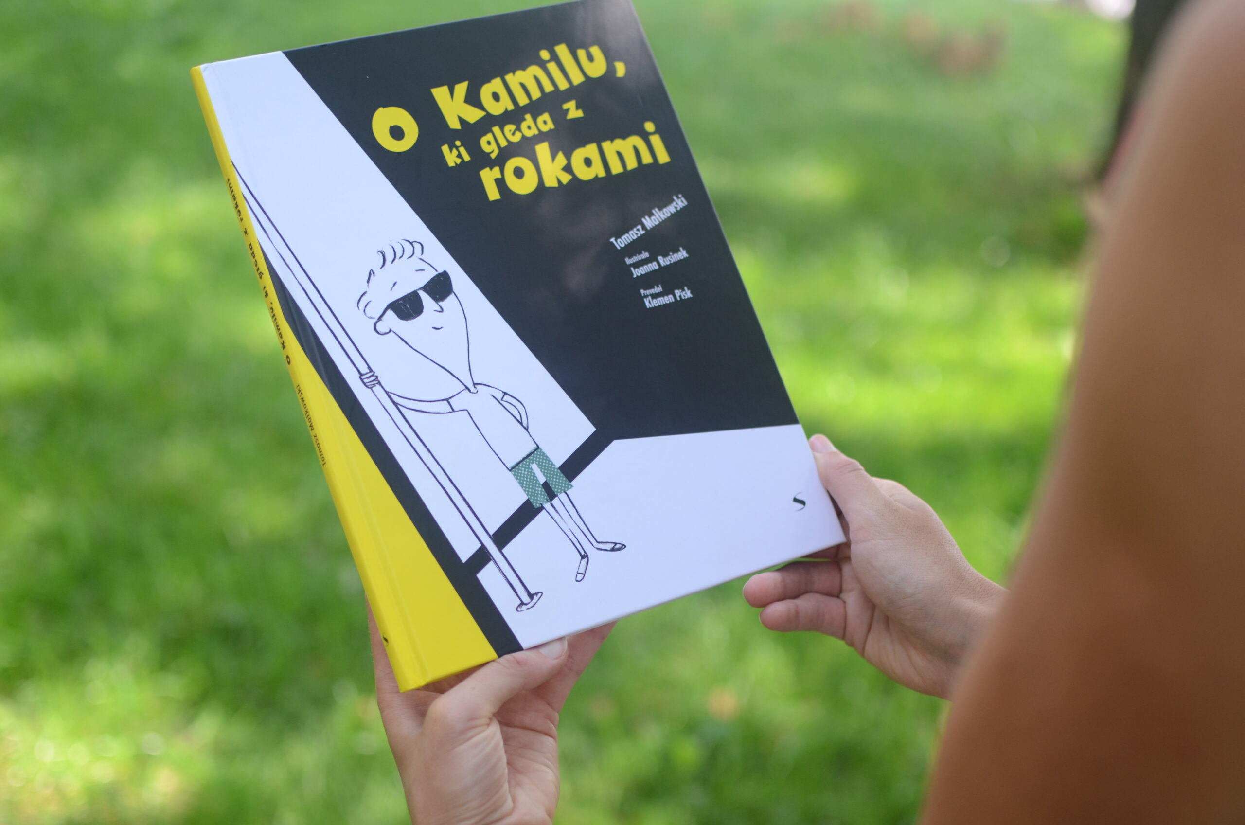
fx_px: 1812
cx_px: 622
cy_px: 412
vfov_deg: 25.6
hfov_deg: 37.9
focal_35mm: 52
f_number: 2.2
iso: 320
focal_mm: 35
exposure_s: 1/640
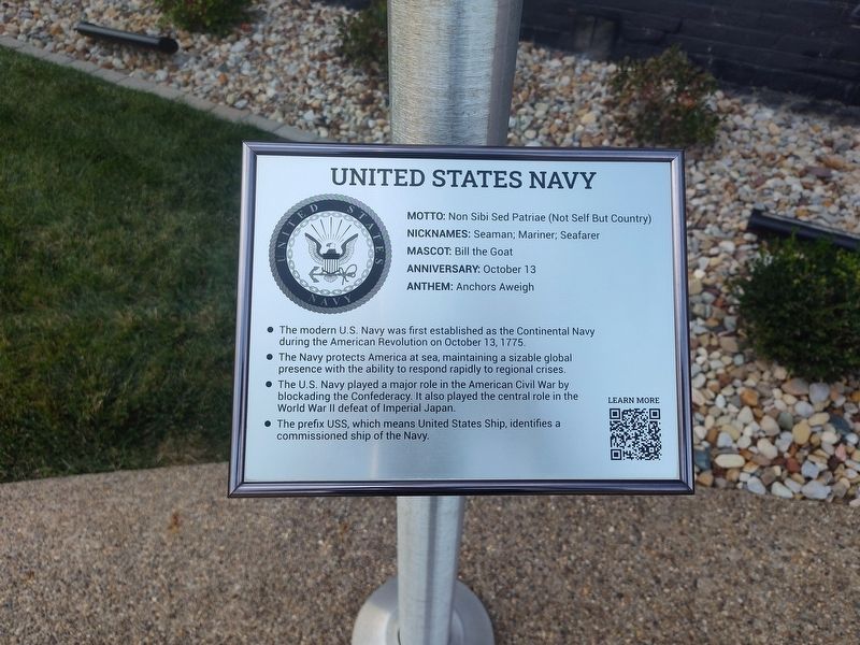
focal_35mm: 23
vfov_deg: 58.9
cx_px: 430
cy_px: 322
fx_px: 571
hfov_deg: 73.9
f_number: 1.8
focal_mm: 5.56
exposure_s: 1/528
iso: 100
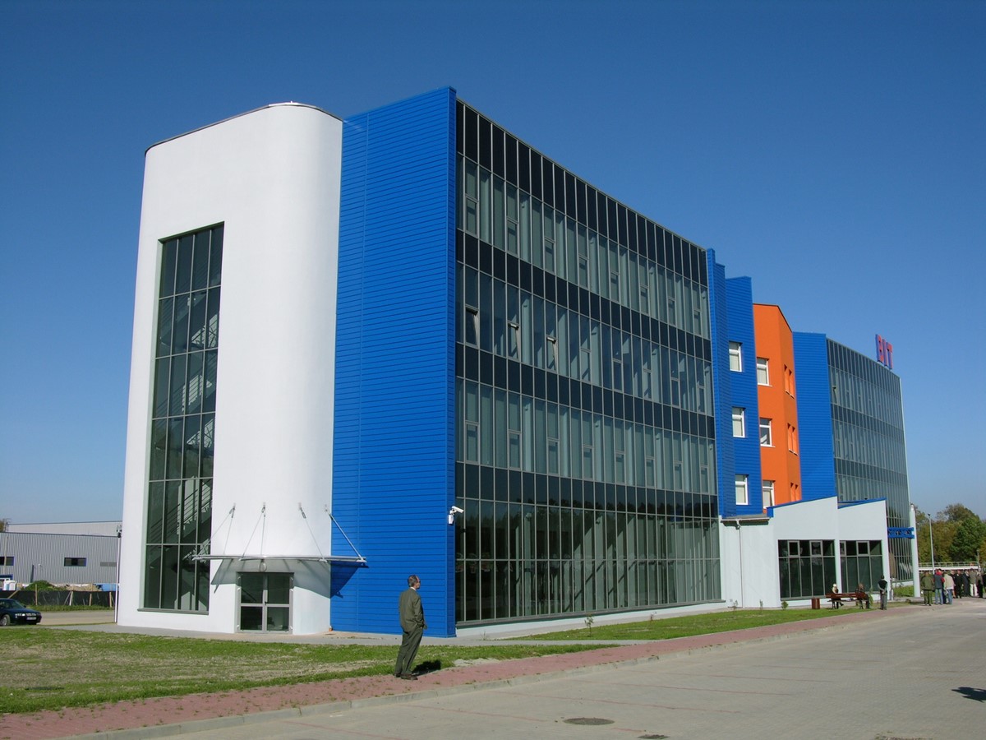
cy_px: 370
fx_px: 997
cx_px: 493
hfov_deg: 52.6
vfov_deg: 40.7
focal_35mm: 35
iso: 50
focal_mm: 8.9
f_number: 7.1
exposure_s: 1/267
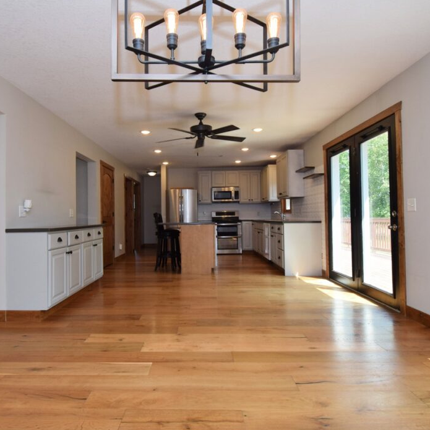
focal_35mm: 22
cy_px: 207
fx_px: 309
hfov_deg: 69.3
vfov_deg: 69.6
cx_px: 187
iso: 400
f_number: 6.3
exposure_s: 1/160
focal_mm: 10
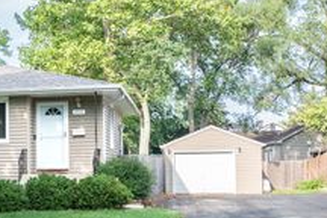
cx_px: 37
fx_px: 609
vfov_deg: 20.2
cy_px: 157
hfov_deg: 29.0
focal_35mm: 67
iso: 400
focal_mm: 24
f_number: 7.1
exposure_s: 1/320
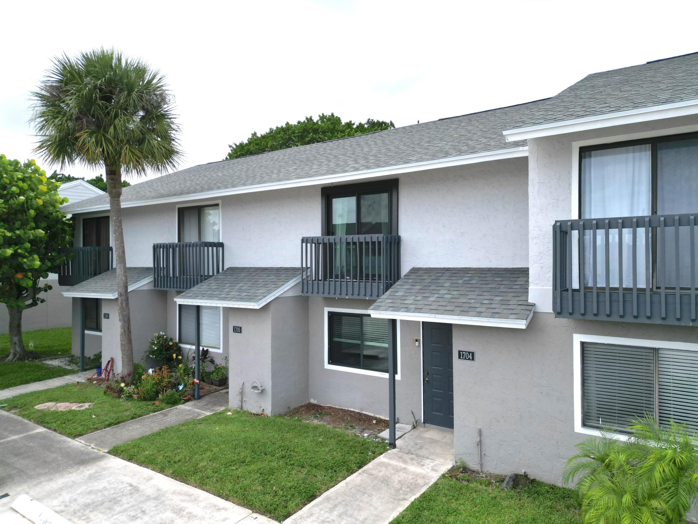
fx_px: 484
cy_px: 262
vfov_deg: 56.8
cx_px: 349
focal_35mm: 24
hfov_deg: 71.6
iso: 130
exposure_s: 1/3000
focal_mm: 6.72
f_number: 1.7
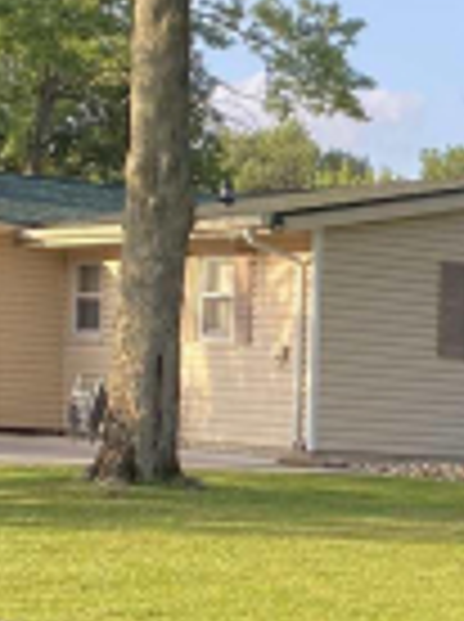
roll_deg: -4.4
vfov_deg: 15.3
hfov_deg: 10.8
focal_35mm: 126
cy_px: 668
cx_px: 892
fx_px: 2259
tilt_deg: -4.9
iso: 32
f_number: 1.8
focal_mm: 4.25
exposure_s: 1/384
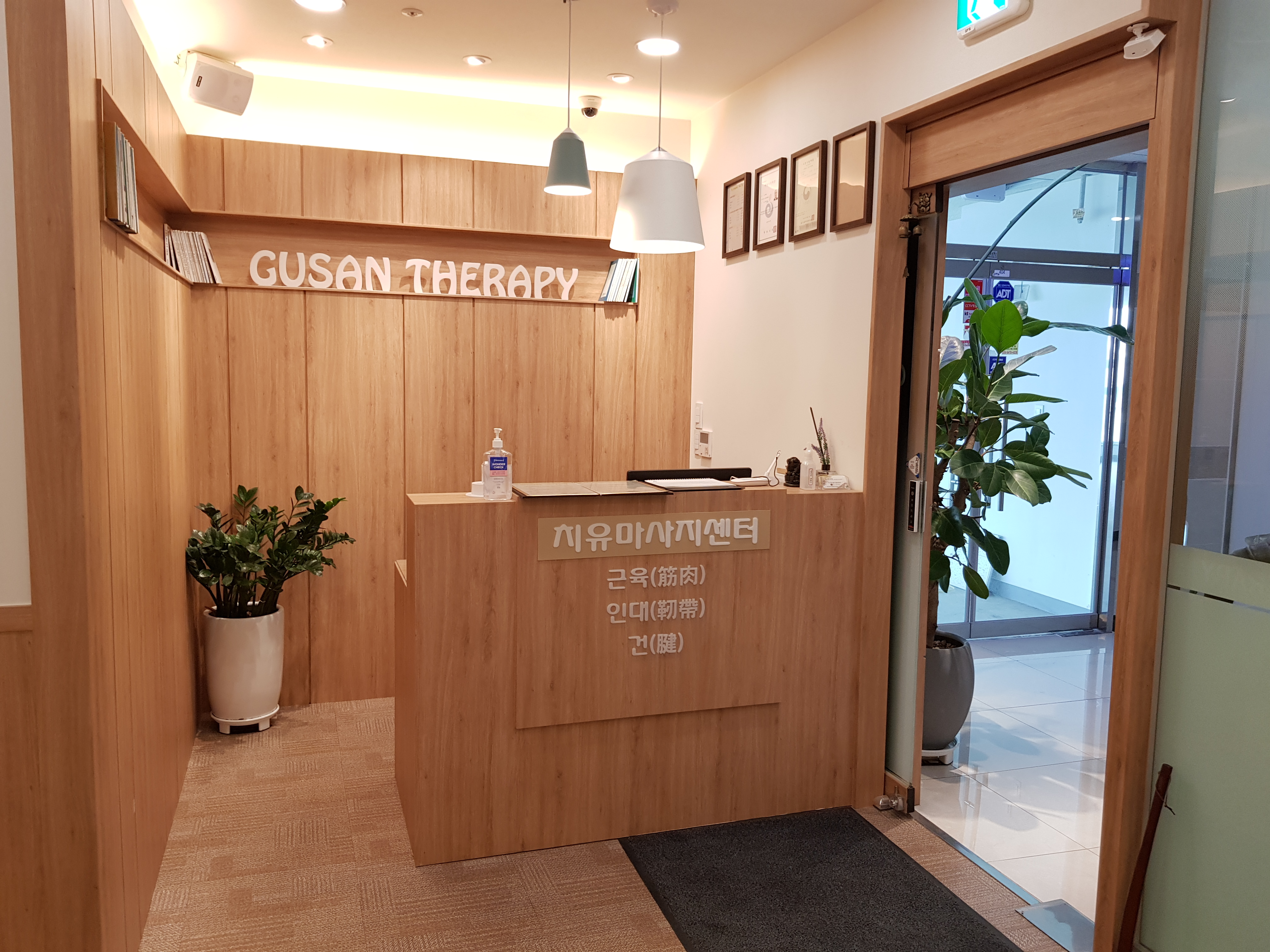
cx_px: 635
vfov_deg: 53.1
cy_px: 476
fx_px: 954
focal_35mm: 26
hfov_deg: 67.3
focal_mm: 4.2
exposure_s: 1/60
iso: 80
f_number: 1.7
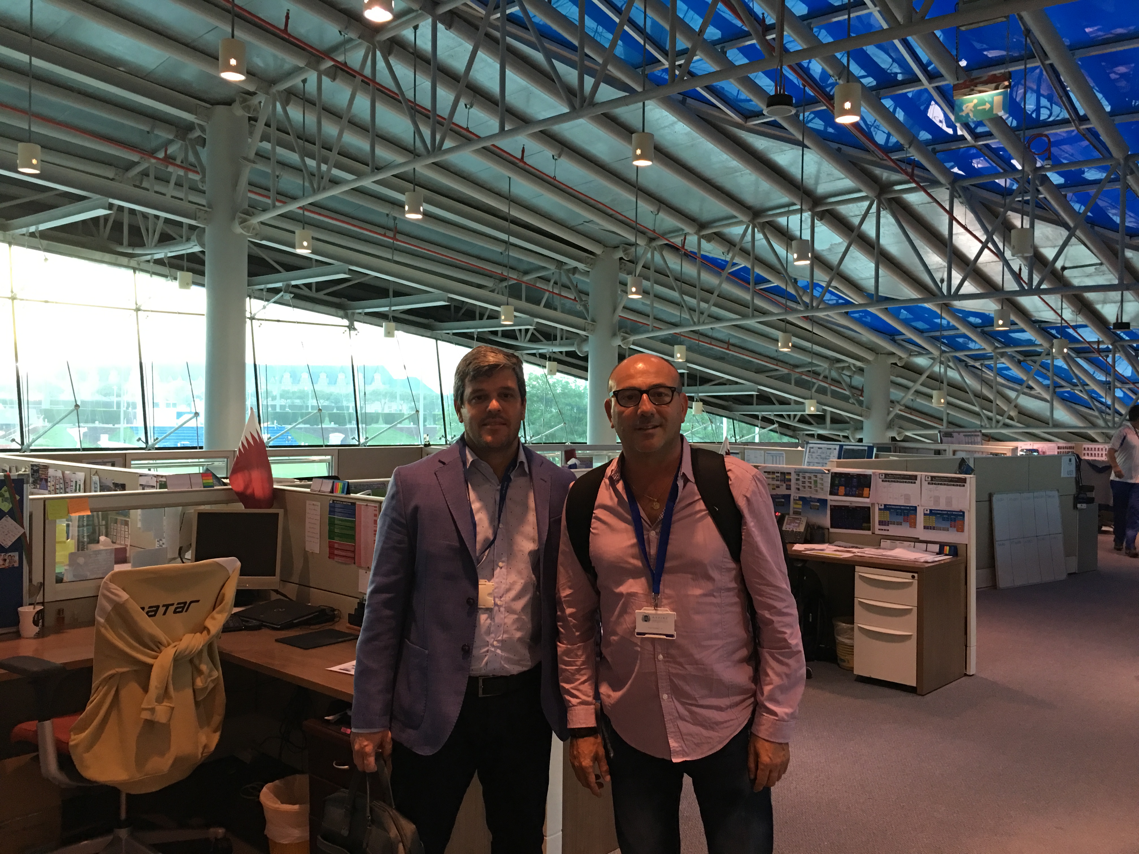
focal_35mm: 29
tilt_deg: -0.6
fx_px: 954
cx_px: 570
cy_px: 427
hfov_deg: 61.7
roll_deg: -1.3
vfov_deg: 48.2
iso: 80
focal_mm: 4.15
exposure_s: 1/17
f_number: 2.2
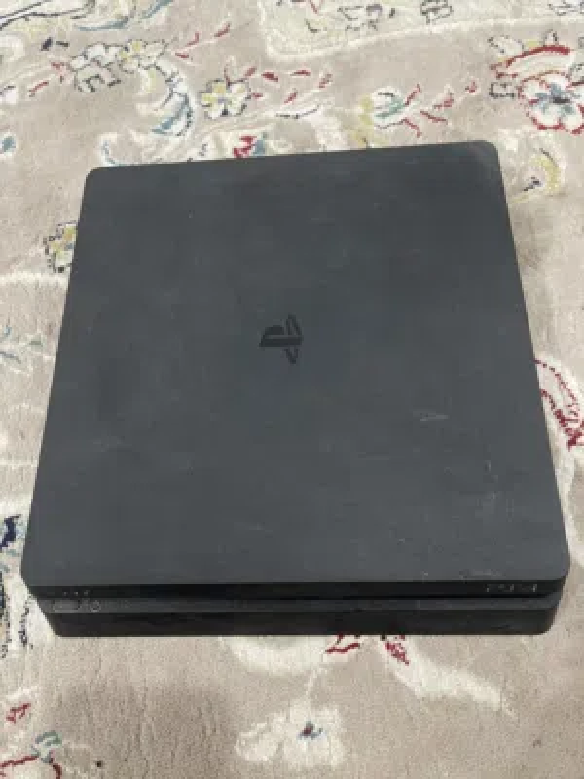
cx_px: 292
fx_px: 562
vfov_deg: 69.4
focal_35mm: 25
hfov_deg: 54.9
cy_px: 390
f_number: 1.6
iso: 500
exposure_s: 1/48
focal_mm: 5.1
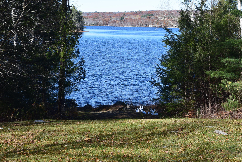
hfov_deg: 25.1
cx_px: 130
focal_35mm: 81
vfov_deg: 16.9
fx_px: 544
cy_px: 73
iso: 400
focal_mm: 48
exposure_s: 1/500
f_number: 11
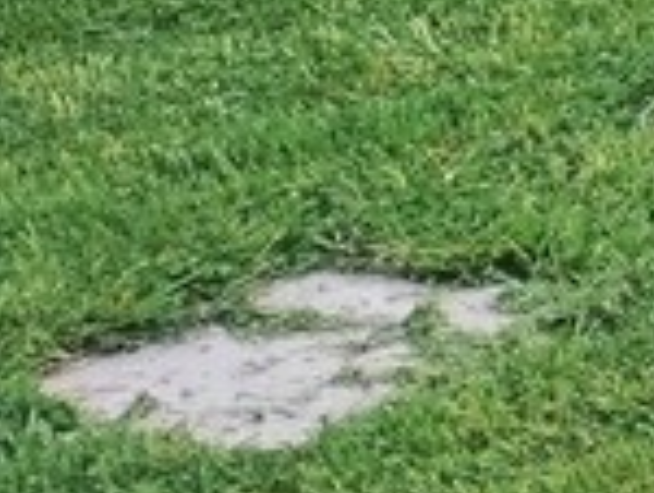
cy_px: -1010
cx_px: 2224
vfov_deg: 7.0
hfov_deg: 8.1
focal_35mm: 191
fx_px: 3614
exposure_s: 1/202
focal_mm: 4.27
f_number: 1.8
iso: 110
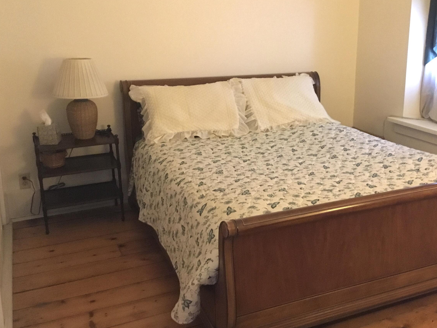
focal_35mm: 41
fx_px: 518
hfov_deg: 45.4
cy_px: 138
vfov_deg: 35.1
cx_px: 269
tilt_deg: -12.9
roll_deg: +0.1
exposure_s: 1/15
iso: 500
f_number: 2.4
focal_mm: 3.3
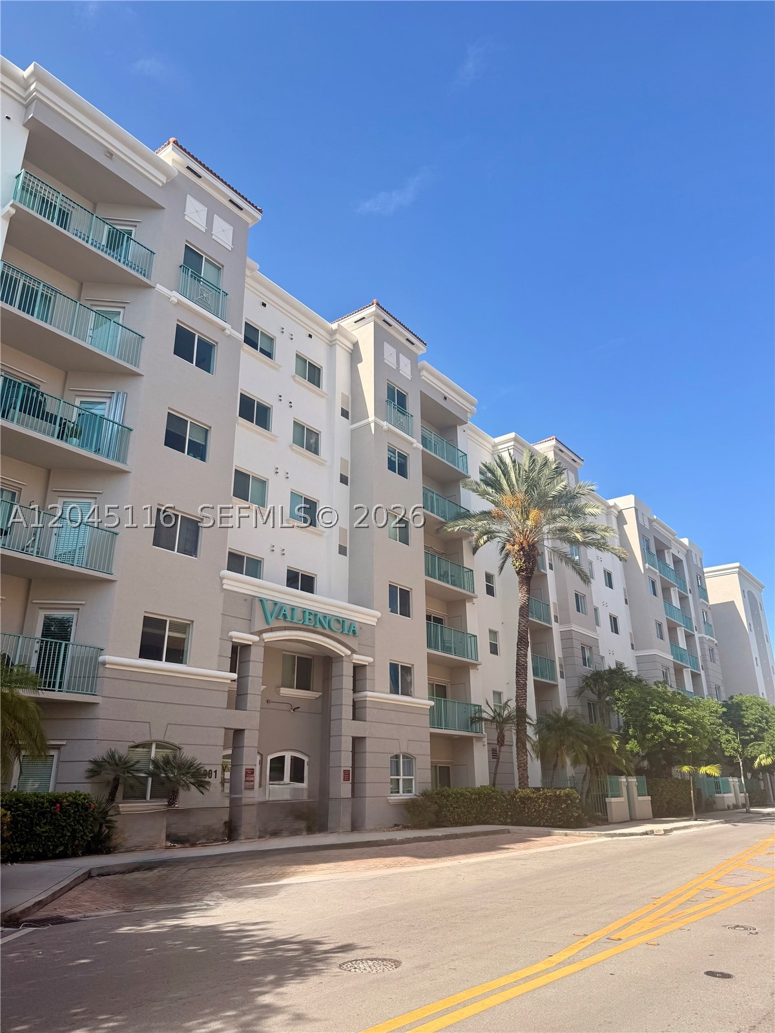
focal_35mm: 24
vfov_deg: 71.6
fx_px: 716
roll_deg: -0.4
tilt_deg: +19.5
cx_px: 388
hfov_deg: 56.8
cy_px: 516
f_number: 1.78
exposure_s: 1/3021
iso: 80
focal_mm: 6.76
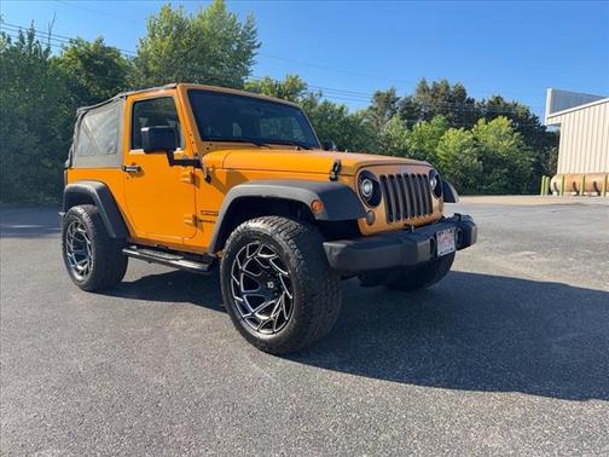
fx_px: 422
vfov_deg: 56.8
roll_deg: -1.6
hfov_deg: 71.6
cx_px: 304
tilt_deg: -4.9
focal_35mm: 24
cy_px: 228
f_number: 1.78
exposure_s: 1/1901
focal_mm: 6.76
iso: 80
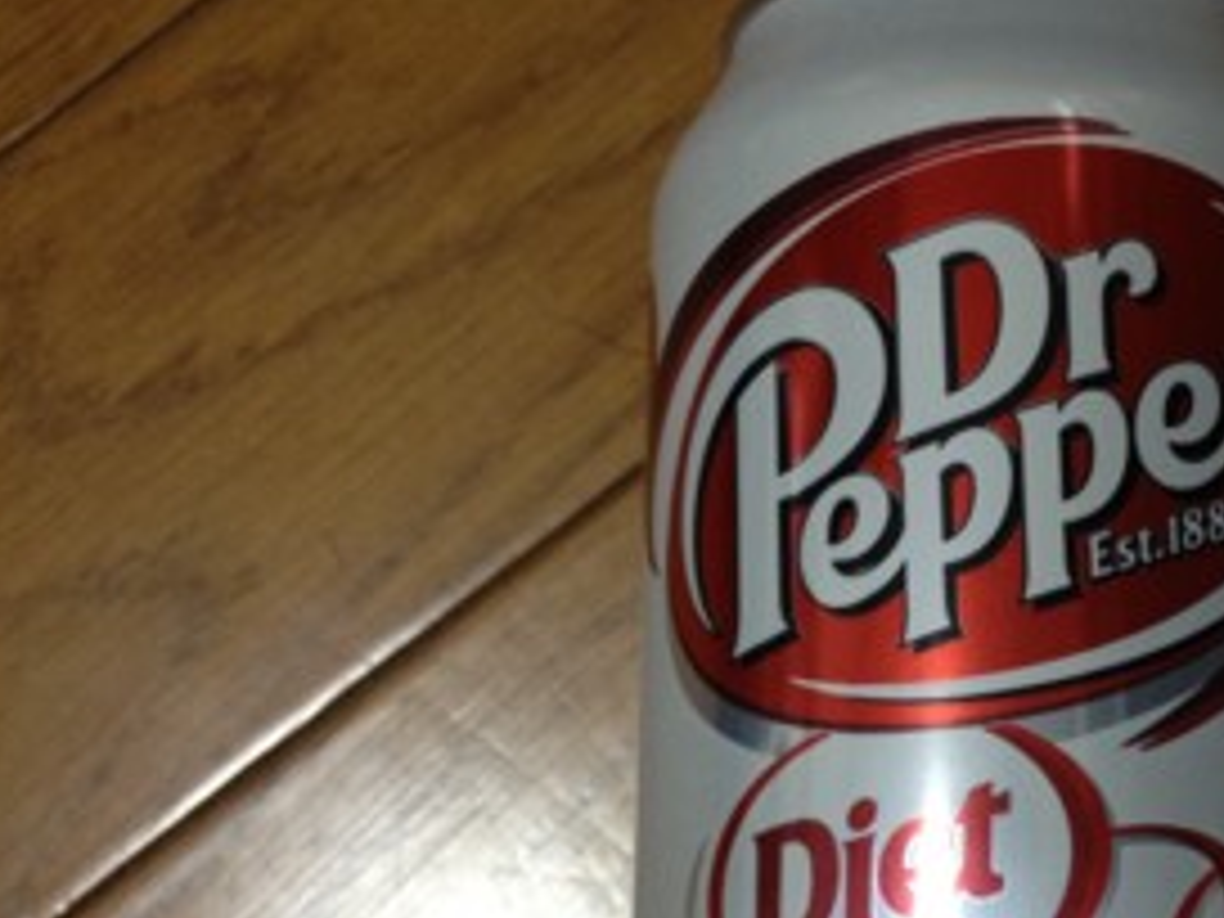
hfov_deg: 32.3
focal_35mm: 58
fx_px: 2051
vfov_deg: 25.0
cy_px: 675
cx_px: 990
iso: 200
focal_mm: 4.28
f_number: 2.4
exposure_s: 1/20
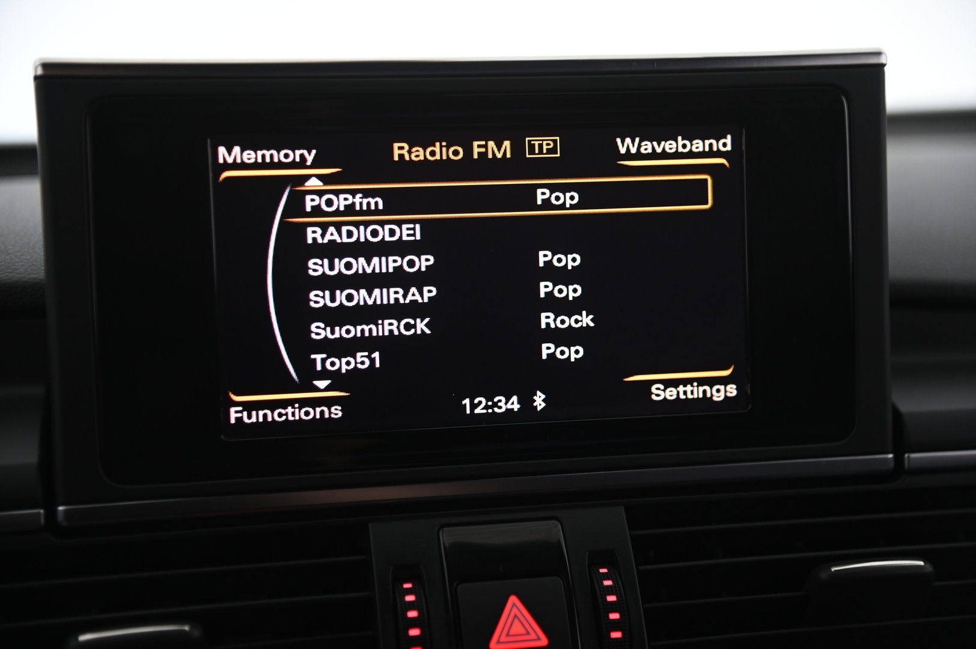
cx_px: 488
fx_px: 1896
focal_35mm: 70
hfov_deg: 28.9
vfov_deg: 19.4
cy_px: 324
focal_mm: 70
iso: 1000
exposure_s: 1/20
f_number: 4
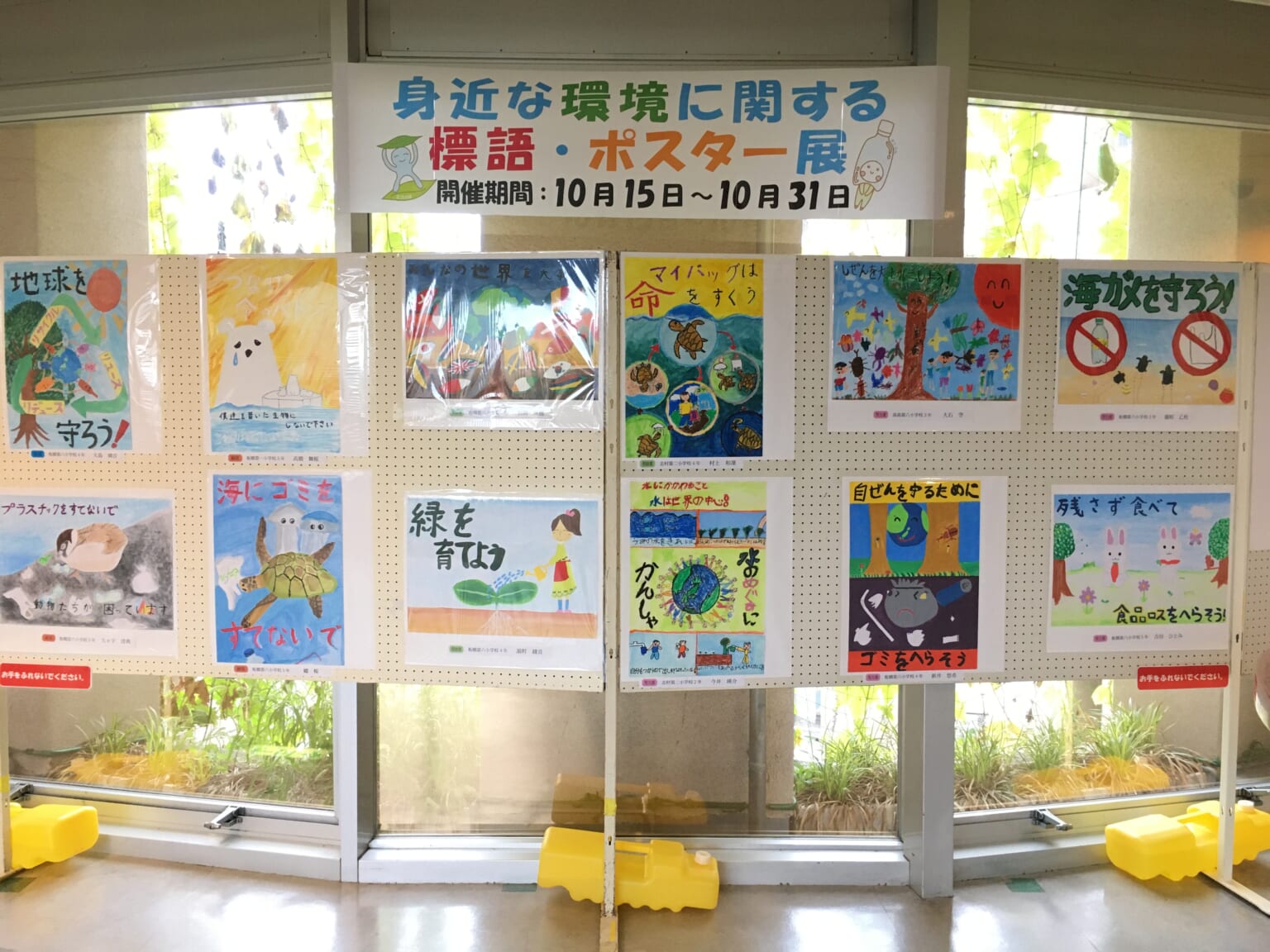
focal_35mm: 29
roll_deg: -0.3
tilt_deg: -3.4
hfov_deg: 61.7
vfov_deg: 48.2
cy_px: 476
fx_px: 1064
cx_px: 635
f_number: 2.2
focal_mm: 4.15
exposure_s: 1/30
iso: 125
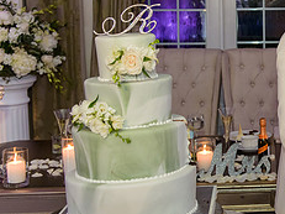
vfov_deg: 17.8
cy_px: 36
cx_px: 337
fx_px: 675
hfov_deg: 22.1
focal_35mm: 82
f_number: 3.2
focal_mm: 34
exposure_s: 1/125
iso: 1600
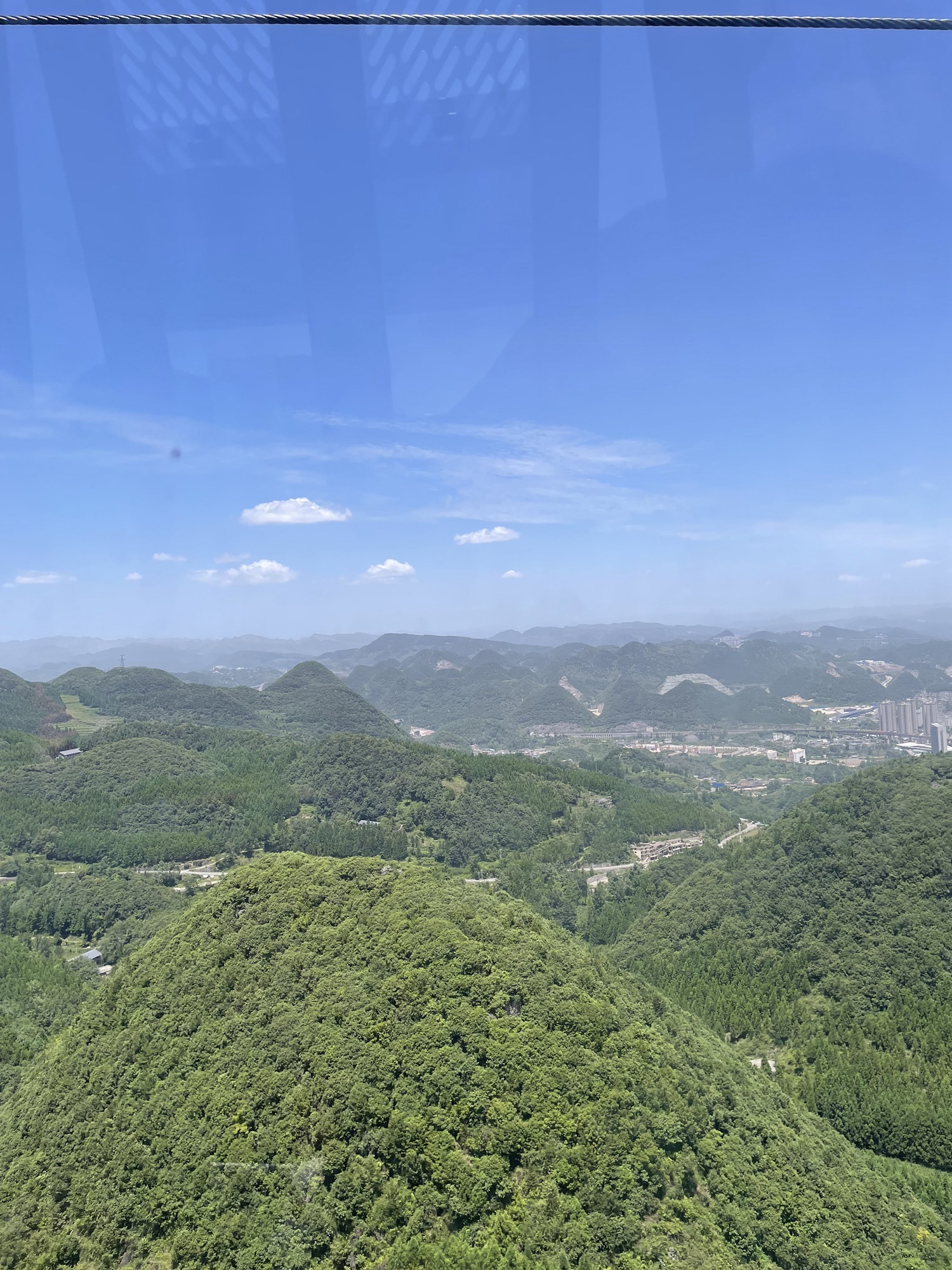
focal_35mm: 26
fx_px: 953
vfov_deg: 67.3
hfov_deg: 53.1
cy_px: 635
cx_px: 476
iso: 32
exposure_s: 1/1383
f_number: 1.6
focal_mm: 4.2
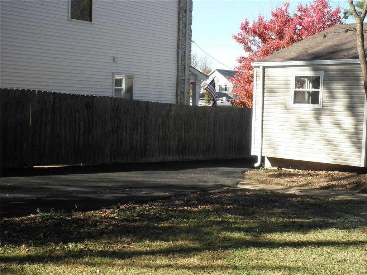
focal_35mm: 51
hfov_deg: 37.5
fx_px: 541
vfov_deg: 28.6
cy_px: 138
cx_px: 184
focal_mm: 9
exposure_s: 1/250
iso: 64
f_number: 3.8
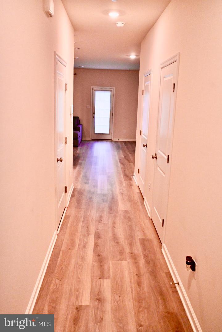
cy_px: 166
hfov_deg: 43.6
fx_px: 277
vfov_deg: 61.9
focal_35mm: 30
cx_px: 111
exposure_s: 1/800
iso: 3600
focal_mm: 30
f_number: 4
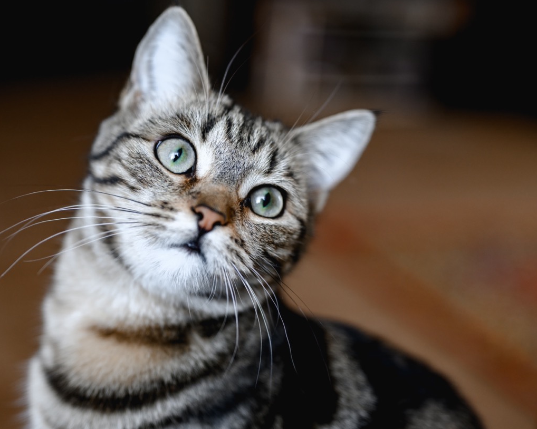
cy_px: 222
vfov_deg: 25.8
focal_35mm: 59
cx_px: 217
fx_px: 938
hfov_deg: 31.9
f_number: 2
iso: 320
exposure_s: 1/125
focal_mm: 50
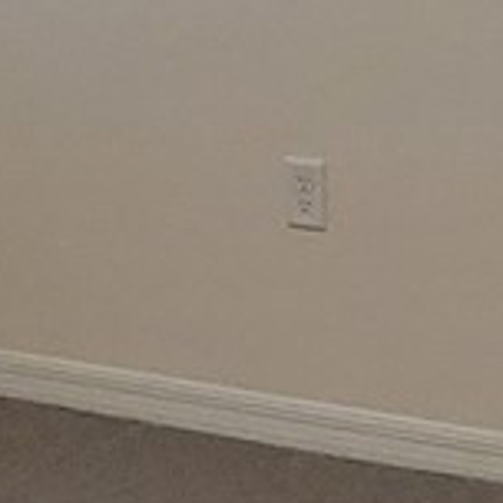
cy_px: 99
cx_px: 351
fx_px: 1989
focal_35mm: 121
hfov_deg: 14.4
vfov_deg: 14.3
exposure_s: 1/60
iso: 320
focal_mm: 1.74
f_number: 2.2
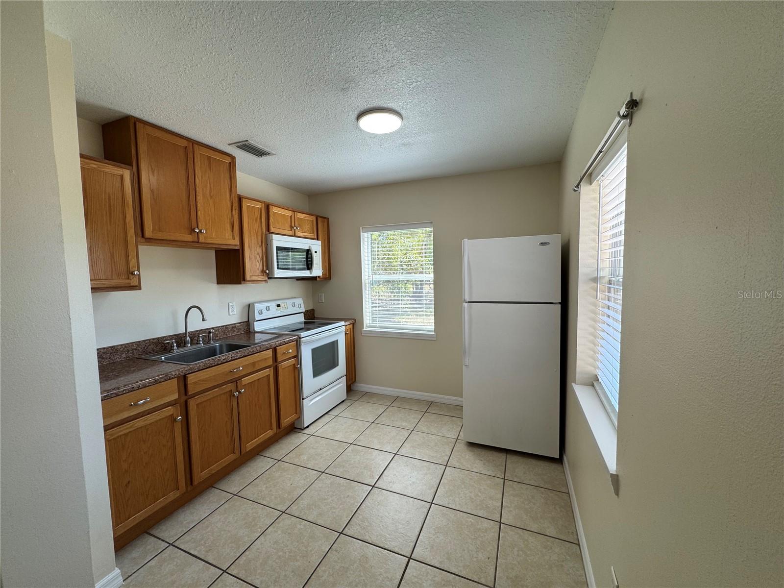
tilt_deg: -5.0
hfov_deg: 102.1
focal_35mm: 14
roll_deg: +0.9
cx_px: 392
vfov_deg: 85.7
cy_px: 294
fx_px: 317
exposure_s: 1/120
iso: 50
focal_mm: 2.22
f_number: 2.2
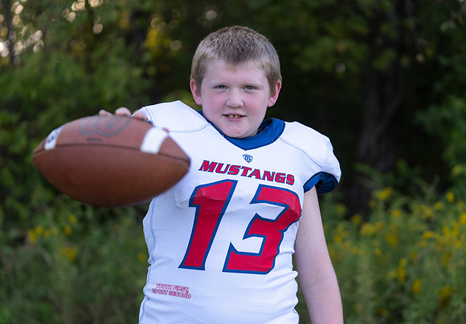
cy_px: 159
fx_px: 972
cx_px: 249
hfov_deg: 27.0
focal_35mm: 74
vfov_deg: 19.0
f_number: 2.8
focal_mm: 70
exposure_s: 1/320
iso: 125
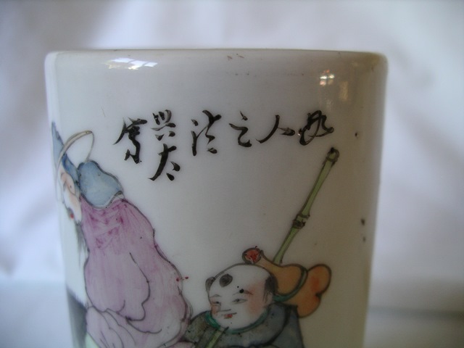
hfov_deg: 50.1
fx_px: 496
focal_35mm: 37
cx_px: 232
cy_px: 174
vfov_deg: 38.7
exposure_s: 1/30
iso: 200
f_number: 2.8
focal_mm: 7.8
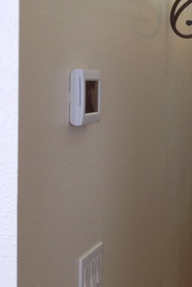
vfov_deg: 24.6
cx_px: 318
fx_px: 656
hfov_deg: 15.0
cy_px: 97
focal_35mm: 82
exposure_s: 1/15
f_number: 2.4
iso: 80
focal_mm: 4.28
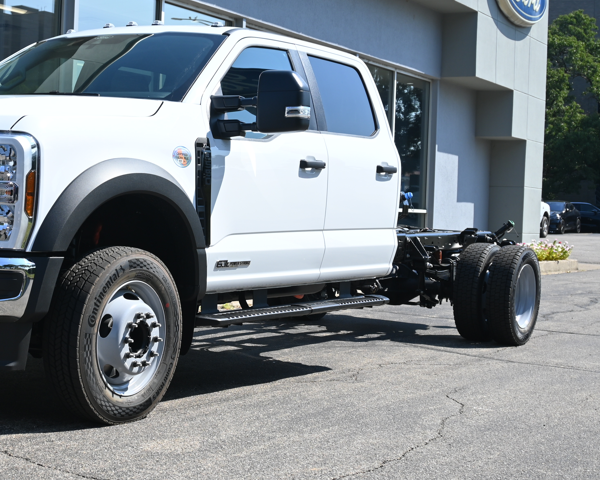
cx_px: 134
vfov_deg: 18.9
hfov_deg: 23.2
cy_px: 226
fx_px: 1444
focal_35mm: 81
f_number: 7.1
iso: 100
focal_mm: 30.5
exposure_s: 1/400
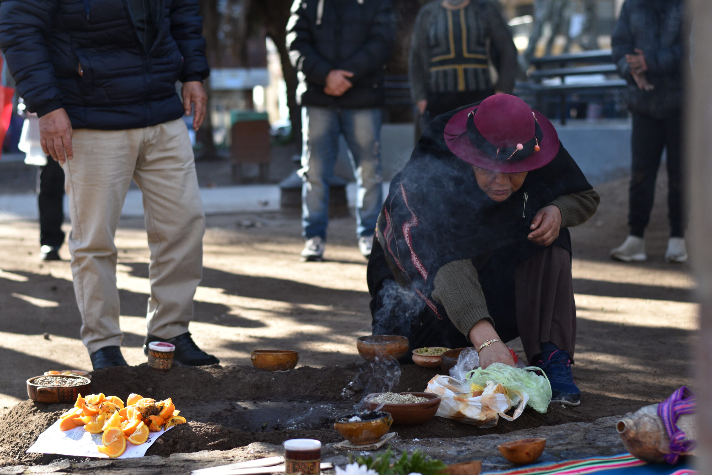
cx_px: 356
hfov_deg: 27.0
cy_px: 238
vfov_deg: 18.2
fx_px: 1483
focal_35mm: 75
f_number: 2.5
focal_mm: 50
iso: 400
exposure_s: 1/1000
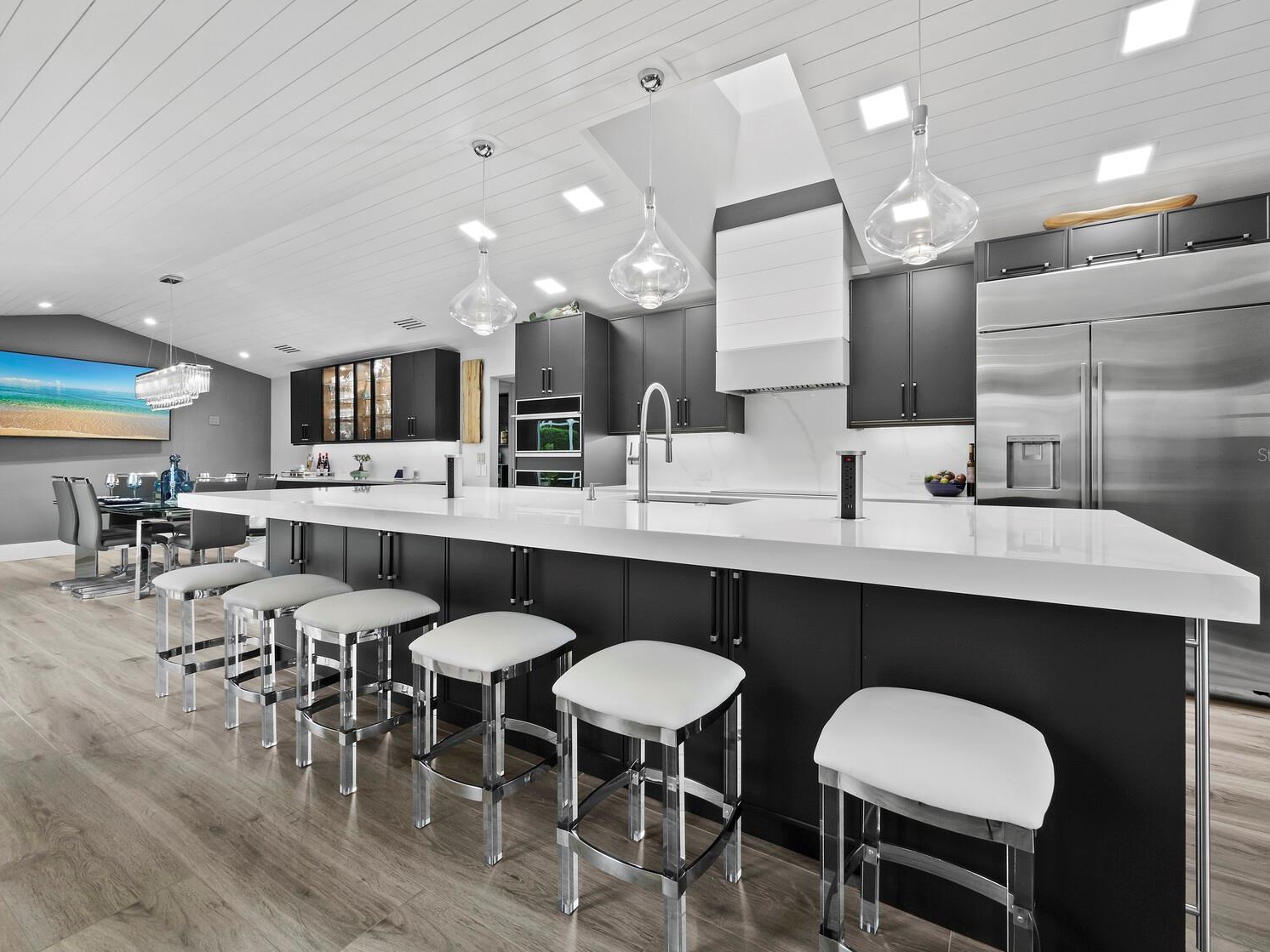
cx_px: 658
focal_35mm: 15
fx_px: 550
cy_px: 454
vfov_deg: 81.7
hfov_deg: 98.1
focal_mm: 7
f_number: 11
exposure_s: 1/2.5
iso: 400
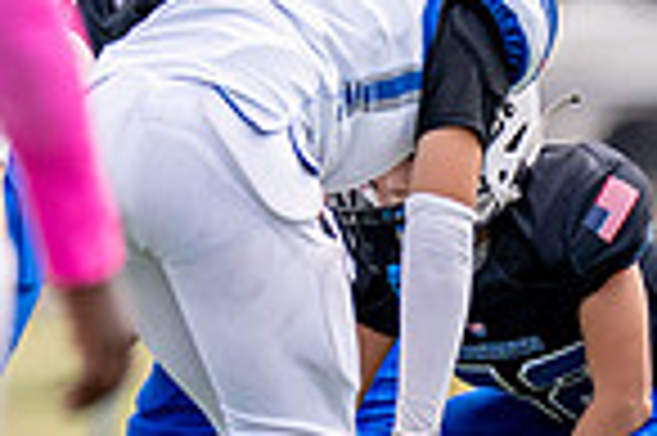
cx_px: 1006
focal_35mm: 1491
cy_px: 113
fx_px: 27180
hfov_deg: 1.4
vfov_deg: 0.9
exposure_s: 1/3200
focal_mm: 200
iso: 250
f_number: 2.8
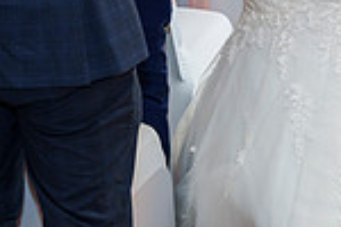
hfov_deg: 13.2
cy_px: -214
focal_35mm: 153
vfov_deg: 8.5
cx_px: 358
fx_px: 1449
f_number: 3.5
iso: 800
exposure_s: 1/250
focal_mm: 36
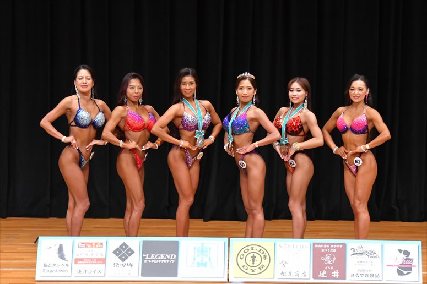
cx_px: 214
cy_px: 142
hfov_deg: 9.2
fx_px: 2667
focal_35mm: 225
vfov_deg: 6.1
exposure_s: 1/400
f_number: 5.6
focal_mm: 150
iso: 4000
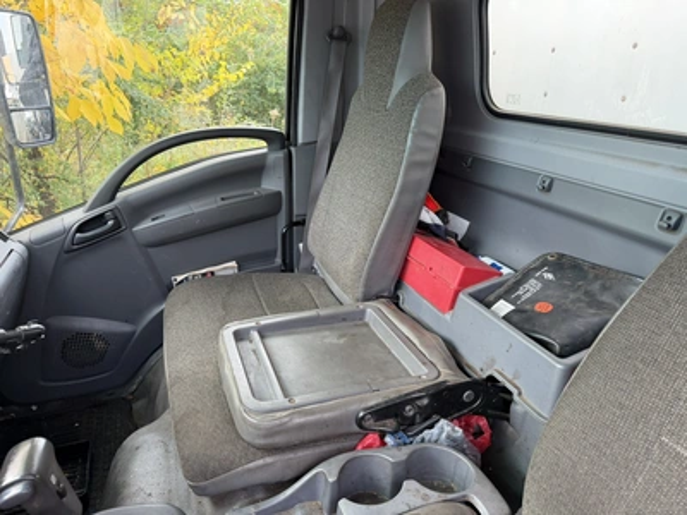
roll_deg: -2.6
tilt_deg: -22.2
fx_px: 476
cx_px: 344
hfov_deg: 71.6
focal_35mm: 24
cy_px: 258
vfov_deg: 56.8
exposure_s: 1/200
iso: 160
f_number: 1.78
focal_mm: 6.76
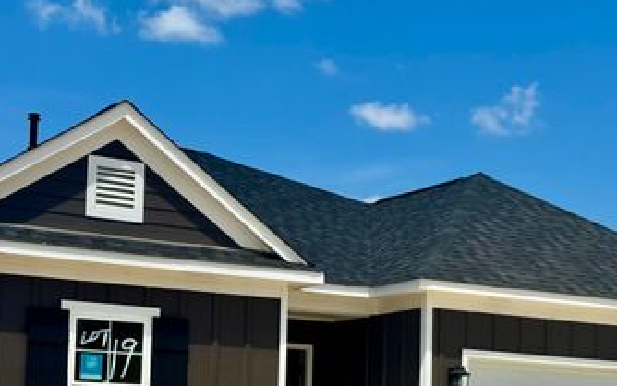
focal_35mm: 76
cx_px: 353
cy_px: 321
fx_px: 1278
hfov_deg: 27.1
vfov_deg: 17.0
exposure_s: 1/6410
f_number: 1.78
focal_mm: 6.76
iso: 64
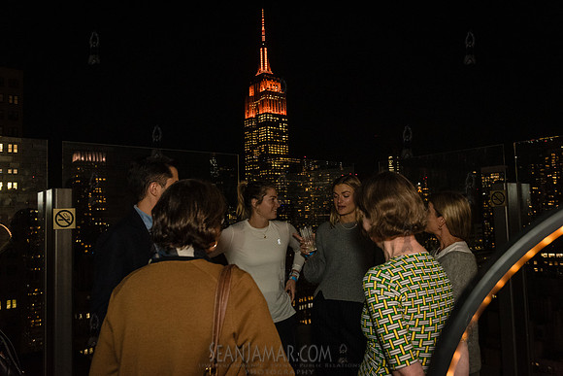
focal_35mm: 29
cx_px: 282
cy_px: 188
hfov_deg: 63.6
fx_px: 454
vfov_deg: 45.0
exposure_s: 1/200
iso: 6400
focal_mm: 29
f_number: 4
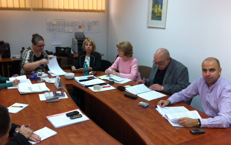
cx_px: 115
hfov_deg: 51.5
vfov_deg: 33.6
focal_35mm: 38
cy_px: 77
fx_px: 239
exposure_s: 1/17
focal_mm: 3.85
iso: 80
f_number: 2.8
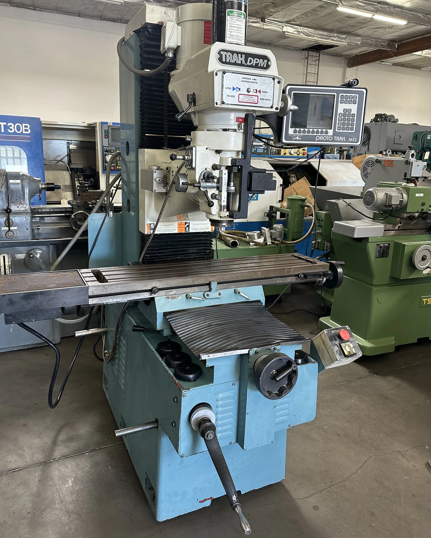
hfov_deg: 54.9
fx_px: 414
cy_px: 247
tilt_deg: -12.1
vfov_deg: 65.9
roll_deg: -2.7
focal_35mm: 26
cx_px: 207
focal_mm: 6.86
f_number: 1.78
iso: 160
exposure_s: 1/60
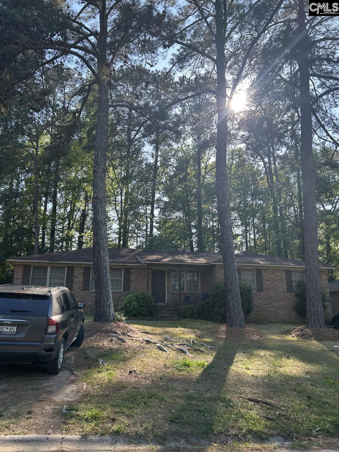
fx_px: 339
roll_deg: -1.5
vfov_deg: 67.3
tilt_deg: +15.8
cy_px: 226
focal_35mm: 26
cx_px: 170
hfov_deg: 53.1
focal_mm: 5.7
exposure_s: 1/1058
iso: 50
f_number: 1.5
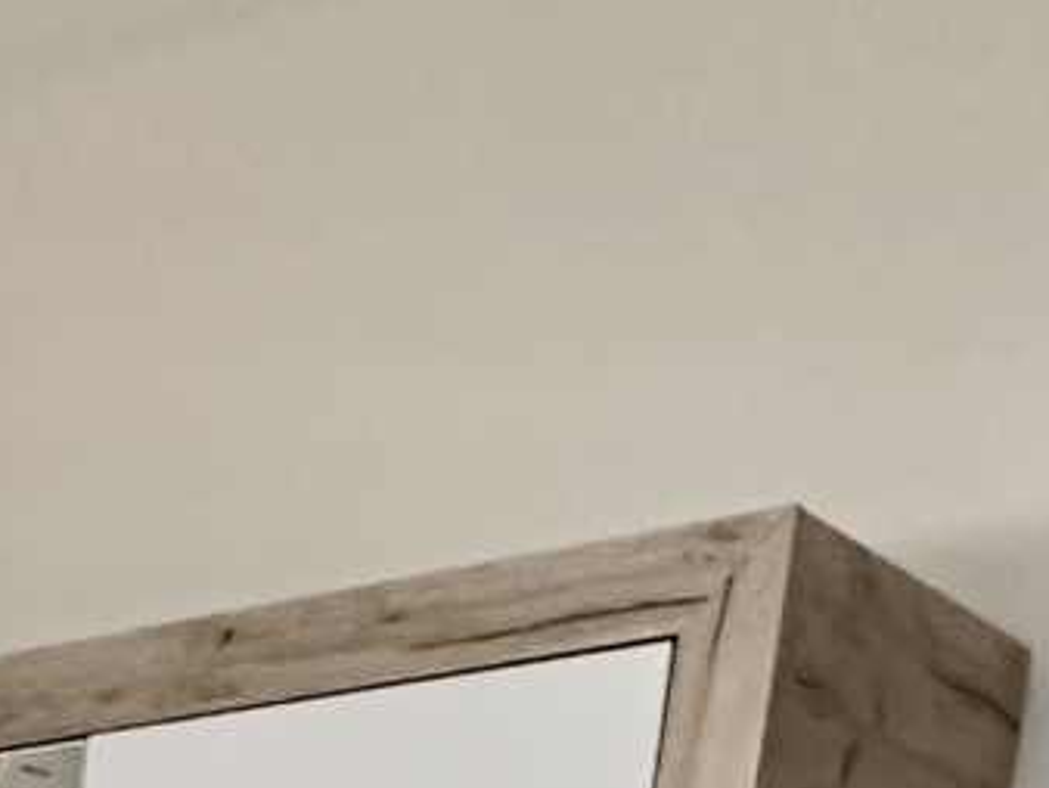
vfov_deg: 9.6
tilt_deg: -18.5
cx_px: -881
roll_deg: +0.1
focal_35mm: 106
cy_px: 2575
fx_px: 3214
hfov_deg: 15.7
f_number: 2.2
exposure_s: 1/100
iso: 200
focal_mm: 2.22
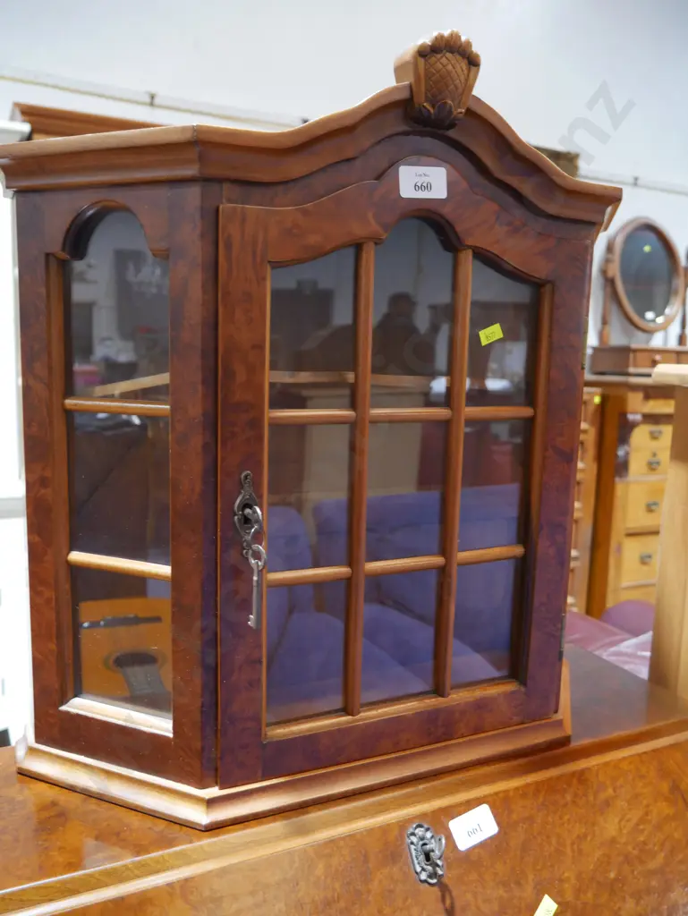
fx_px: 741
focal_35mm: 28
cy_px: 458
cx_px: 344
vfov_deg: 63.4
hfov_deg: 49.8
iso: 1000
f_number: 3.5
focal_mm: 14
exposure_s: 1/60
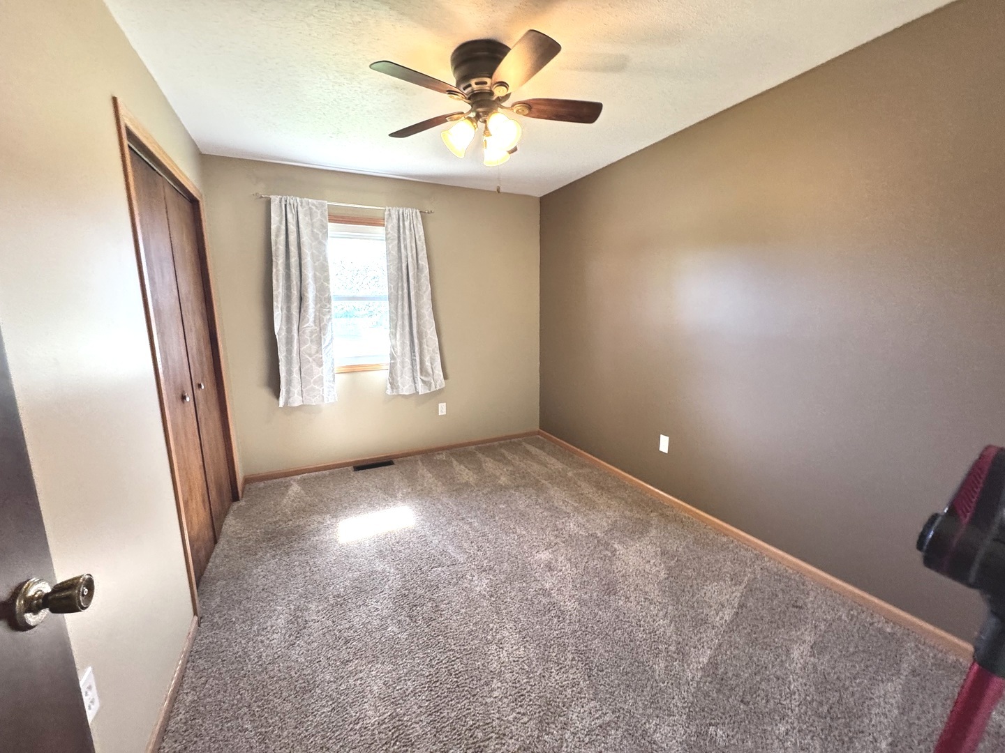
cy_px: 376
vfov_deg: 85.7
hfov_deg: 102.1
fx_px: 406
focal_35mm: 14
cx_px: 502
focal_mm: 2.22
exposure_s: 1/60
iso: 320
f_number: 2.2
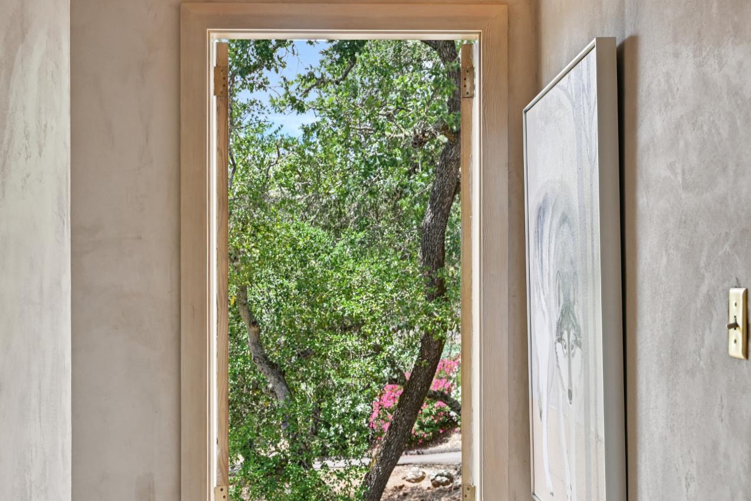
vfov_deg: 28.6
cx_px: 366
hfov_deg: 41.9
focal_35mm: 47
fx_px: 980
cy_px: 293
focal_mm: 40
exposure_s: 1/640
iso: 1600
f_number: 9
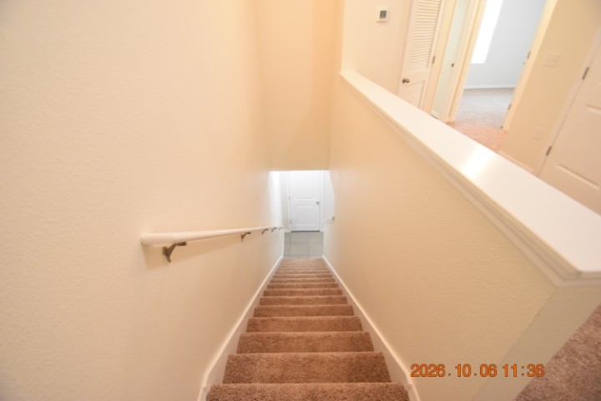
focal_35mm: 15
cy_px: 200
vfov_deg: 77.3
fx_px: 250
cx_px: 300
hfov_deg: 100.4
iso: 2200
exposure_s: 1/60
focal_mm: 10
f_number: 3.5
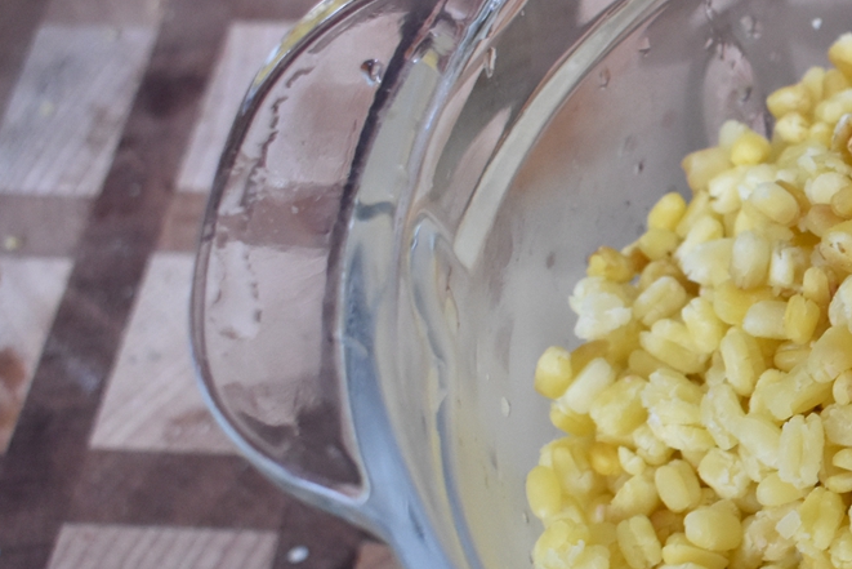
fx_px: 2320
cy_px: 450
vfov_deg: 13.9
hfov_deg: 19.4
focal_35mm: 98
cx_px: 1079
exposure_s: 1/40
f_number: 5
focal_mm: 24
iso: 1400
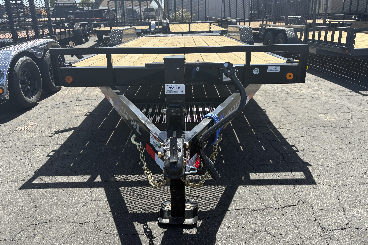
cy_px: 111
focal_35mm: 28
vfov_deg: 46.4
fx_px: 286
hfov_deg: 65.5
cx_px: 179
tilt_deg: -17.3
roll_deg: +1.1
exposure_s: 1/1953
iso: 50
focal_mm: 5.96
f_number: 1.6
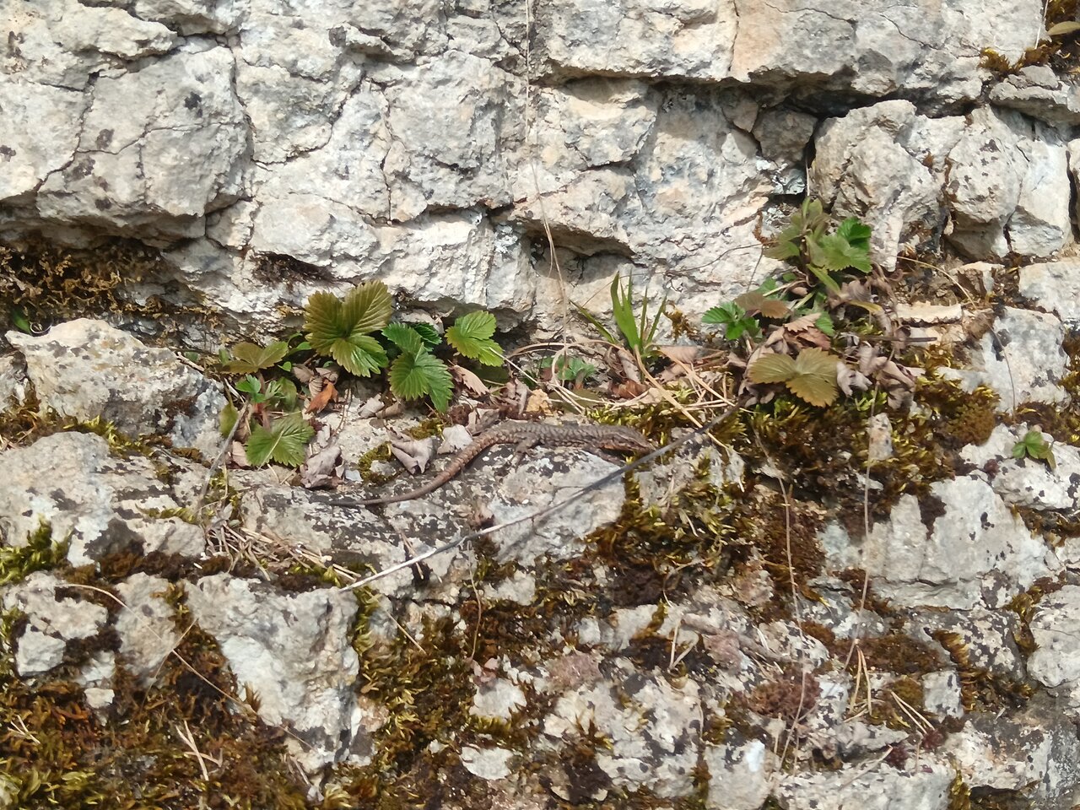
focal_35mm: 54
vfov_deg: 27.0
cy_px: 405
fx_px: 1685
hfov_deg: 35.5
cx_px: 540
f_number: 1.9
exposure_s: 1/900
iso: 213
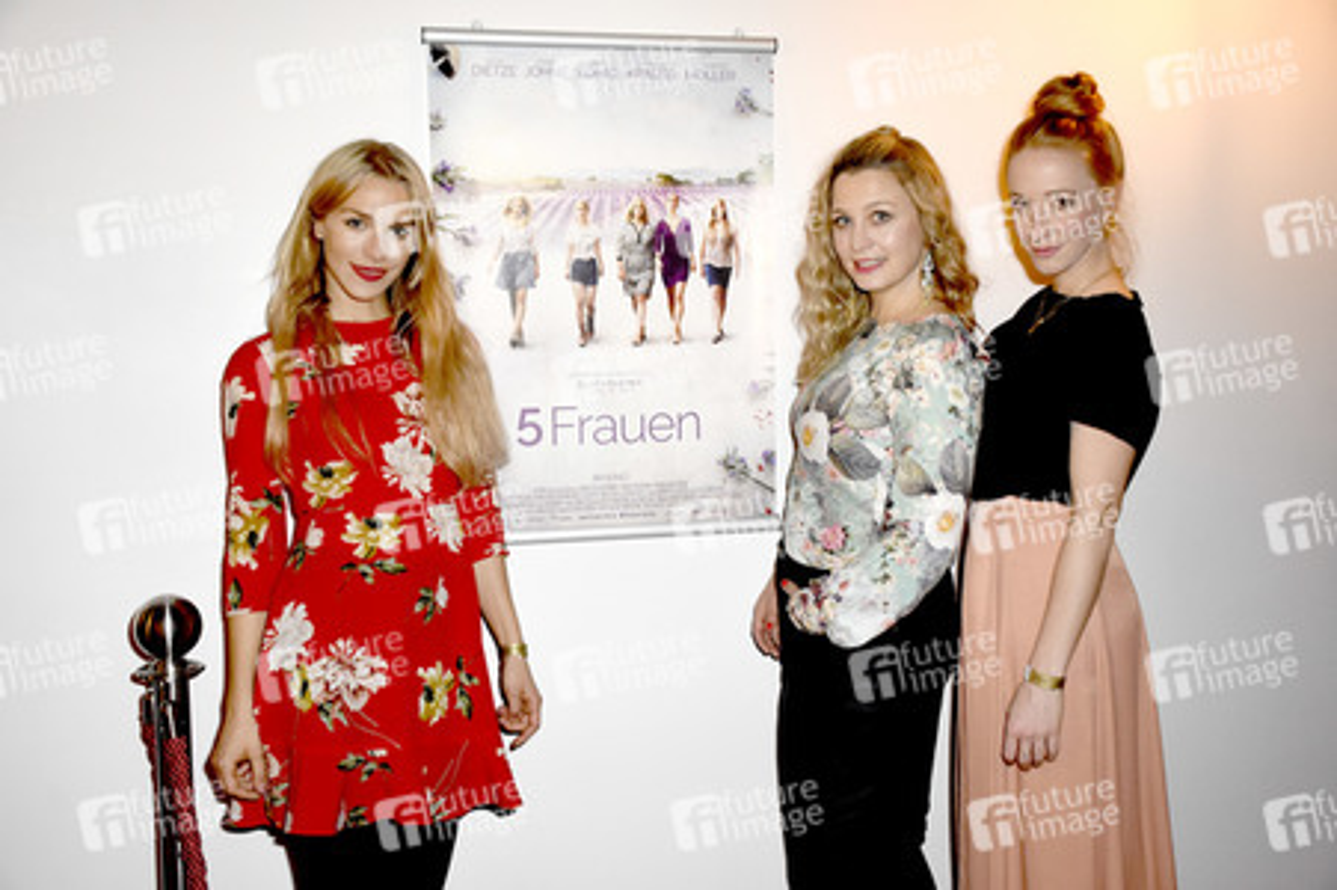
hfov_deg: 43.6
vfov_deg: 29.8
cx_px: 668
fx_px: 1670
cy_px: 445
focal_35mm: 45
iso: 1600
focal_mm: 30
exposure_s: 1/160
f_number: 4.5
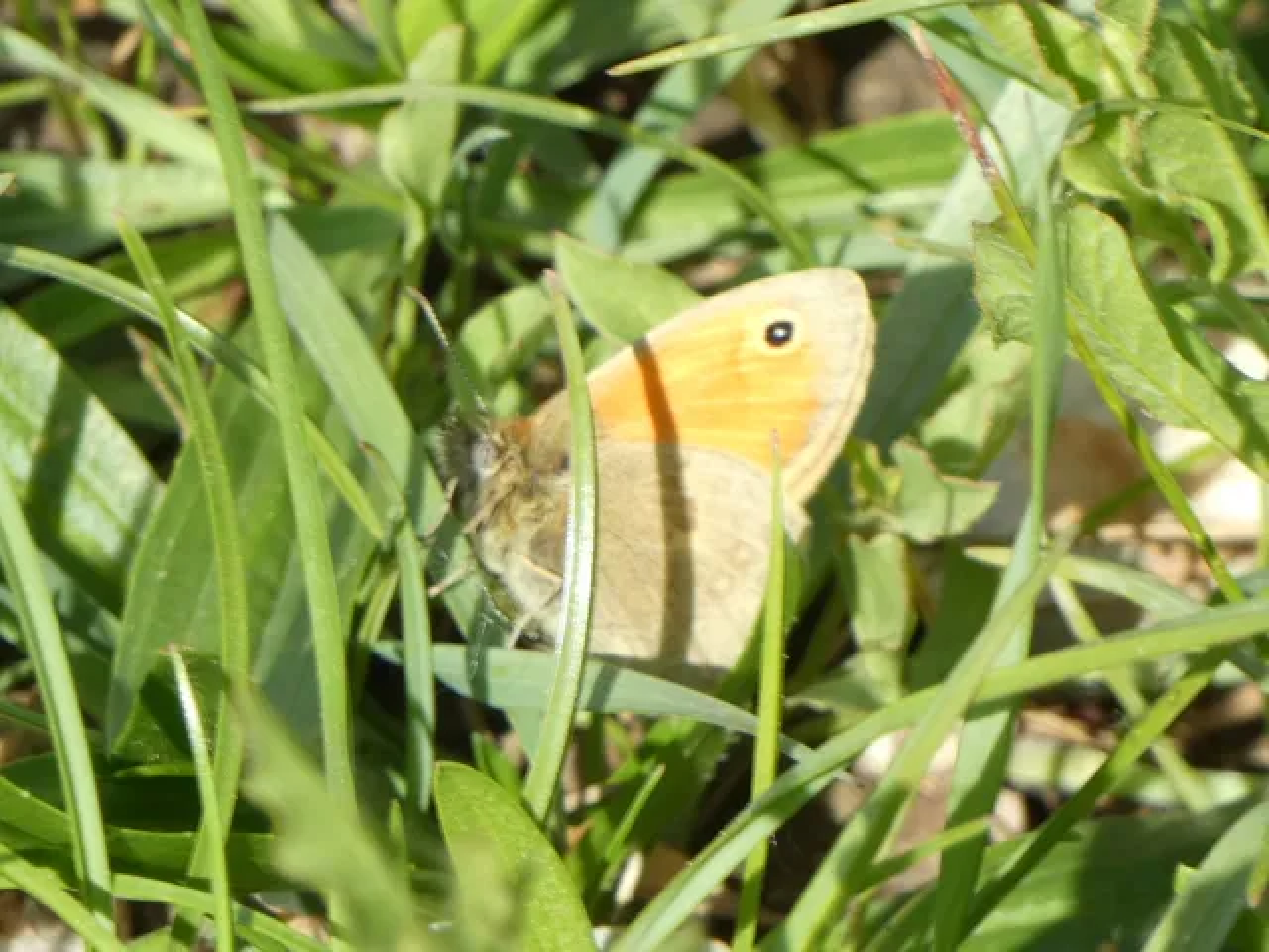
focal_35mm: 500
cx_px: 634
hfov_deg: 4.0
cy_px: 476
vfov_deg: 3.0
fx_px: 18330
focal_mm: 89.5
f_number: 5.6
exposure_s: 1/100
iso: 100
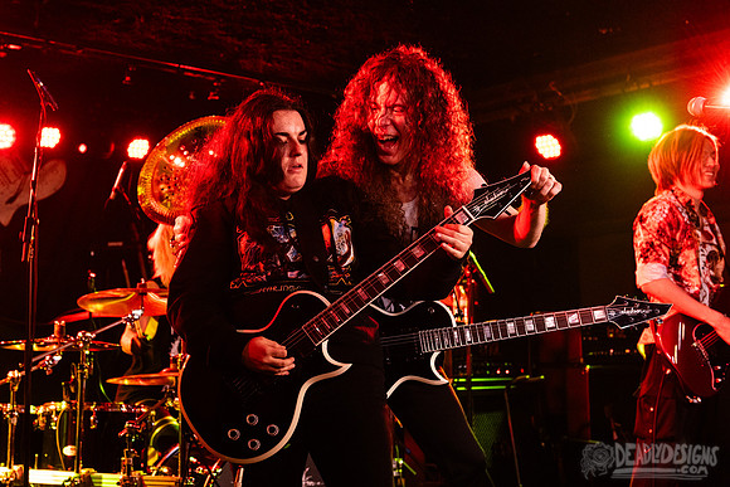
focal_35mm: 57
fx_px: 1146
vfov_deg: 24.0
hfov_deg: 35.1
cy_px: 219
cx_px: 261
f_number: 3.5
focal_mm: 44
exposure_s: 1/160
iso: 2000
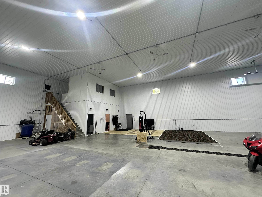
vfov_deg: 85.7
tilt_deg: +10.3
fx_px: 106
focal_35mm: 14
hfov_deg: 102.1
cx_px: 131
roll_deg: +1.2
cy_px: 98
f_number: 2.2
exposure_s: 1/120
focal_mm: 2.22
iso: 160
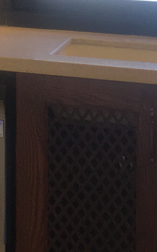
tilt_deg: -0.8
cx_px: -300
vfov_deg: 11.9
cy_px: -126
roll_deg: +0.6
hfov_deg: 7.0
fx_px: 1151
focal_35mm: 168
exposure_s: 1/50
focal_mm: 4.15
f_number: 2.2
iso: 25
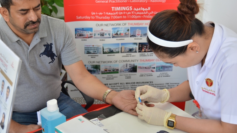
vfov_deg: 23.5
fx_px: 320
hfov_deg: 40.6
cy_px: 70
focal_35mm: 51
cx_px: 118
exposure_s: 1/60
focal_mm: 32
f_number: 4.5
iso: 720
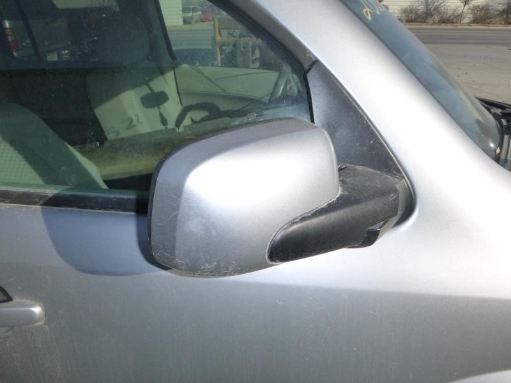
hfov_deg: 69.4
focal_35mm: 25
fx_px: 369
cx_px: 256
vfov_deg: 54.9
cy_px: 192
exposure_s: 1/1300
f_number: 3.9
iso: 160
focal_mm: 4.5
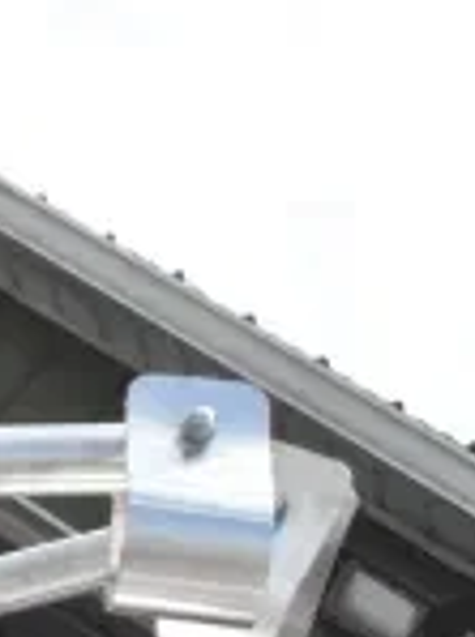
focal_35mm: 154
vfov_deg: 12.4
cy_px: 849
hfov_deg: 8.8
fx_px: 2830
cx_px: -633
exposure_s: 1/1600
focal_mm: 26
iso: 6400
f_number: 20
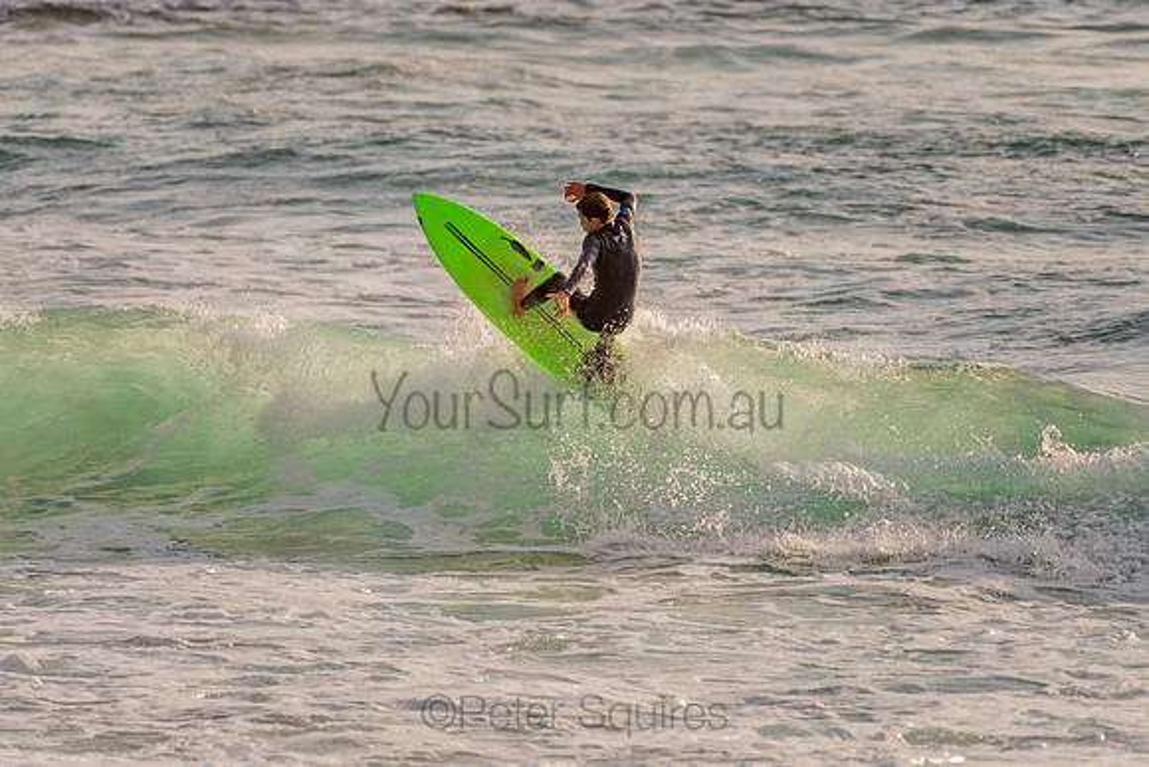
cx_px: 560
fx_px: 19565
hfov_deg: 3.4
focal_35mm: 613
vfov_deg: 2.2
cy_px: 372
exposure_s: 1/2000
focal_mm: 500
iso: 160
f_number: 5.6
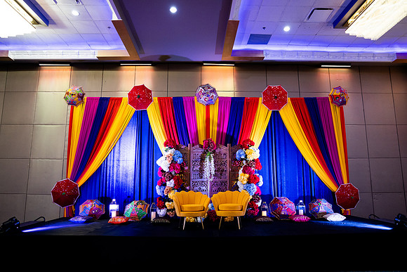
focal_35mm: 24
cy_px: 136
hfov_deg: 73.7
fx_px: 271
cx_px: 204
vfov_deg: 53.2
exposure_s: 1/200
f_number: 2.8
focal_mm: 24
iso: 2000
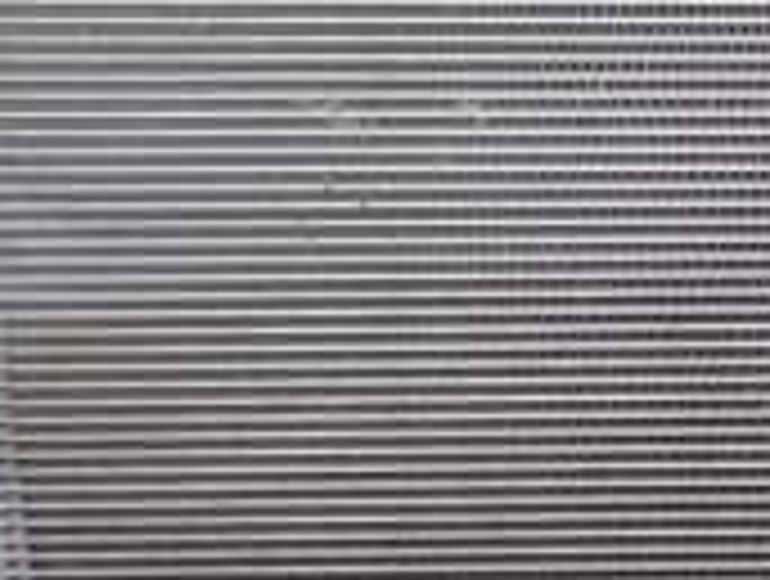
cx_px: 883
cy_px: 103
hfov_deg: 17.9
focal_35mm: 105
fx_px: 2341
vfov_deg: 14.1
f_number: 2.3
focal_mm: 5.4
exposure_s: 1/60
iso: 100
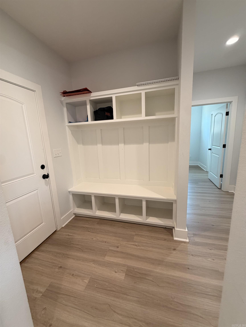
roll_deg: +4.2
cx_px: 123
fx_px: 133
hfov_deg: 85.7
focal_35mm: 14
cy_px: 164
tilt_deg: -12.3
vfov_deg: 102.1
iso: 200
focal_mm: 2.22
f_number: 2.2
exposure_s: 1/120
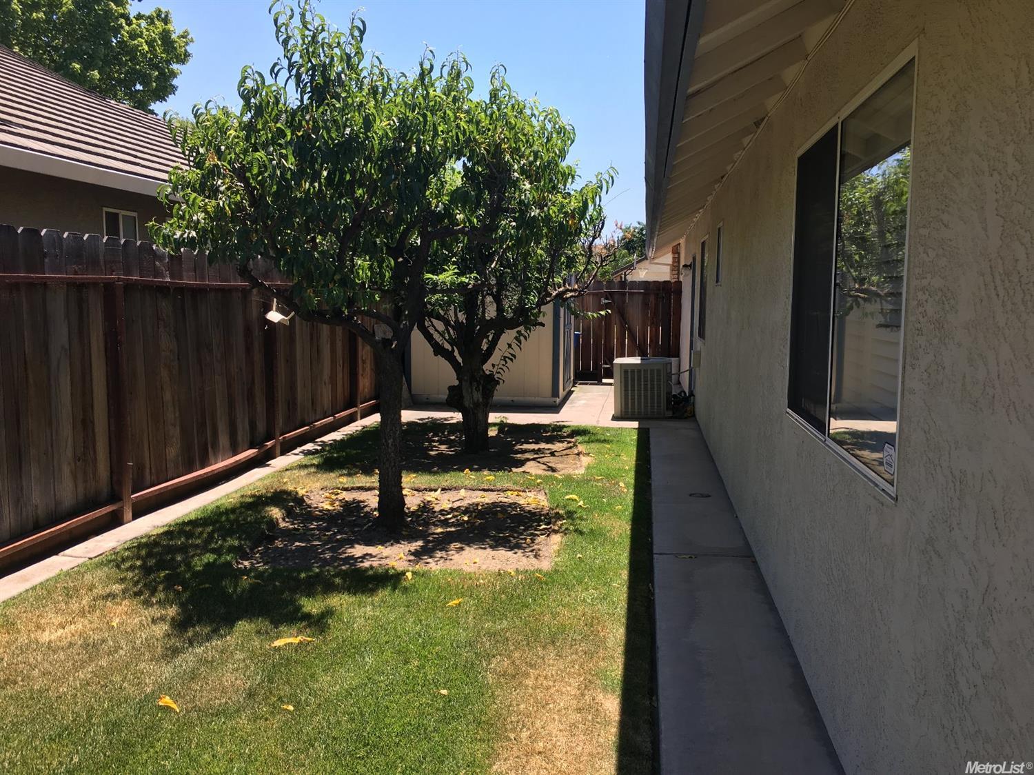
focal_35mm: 29
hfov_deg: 61.7
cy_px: 388
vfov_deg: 48.2
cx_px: 517
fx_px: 866
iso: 25
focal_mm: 4.15
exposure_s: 1/635
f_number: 2.2
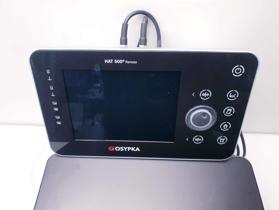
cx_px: 140
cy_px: 105
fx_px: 210
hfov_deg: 67.3
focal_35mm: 26
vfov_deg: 53.1
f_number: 2.4
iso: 64
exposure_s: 1/50
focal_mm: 4.3
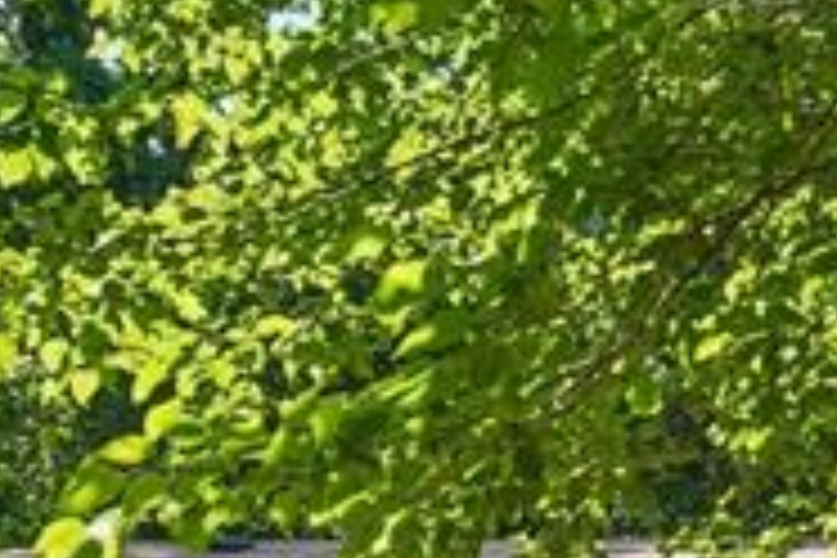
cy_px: 873
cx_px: 1631
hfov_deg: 16.3
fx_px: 2302
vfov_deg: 13.0
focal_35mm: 99
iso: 200
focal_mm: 18
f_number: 8
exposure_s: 1/60
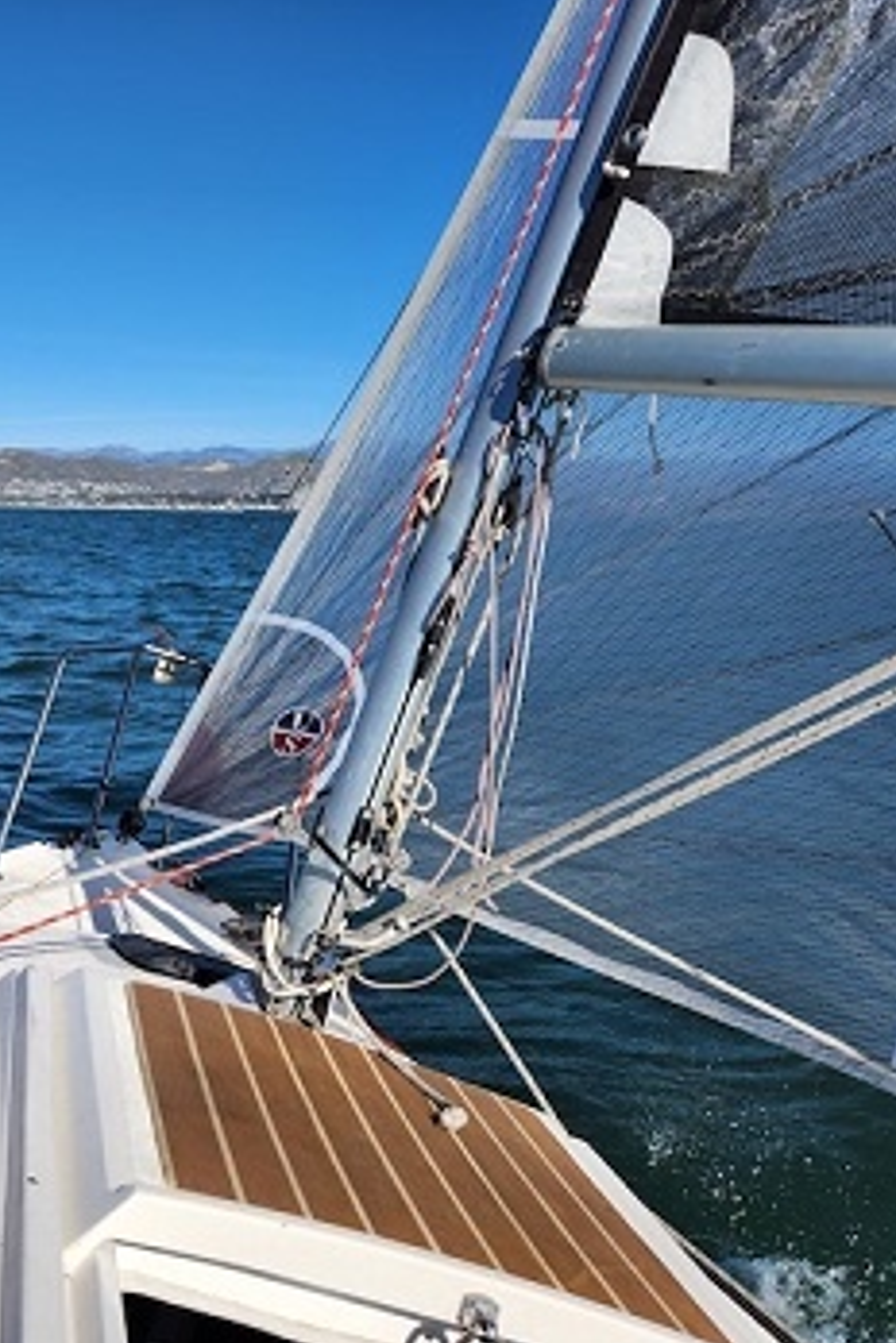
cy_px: 656
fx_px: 1232
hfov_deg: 37.7
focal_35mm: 33
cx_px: 116
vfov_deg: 57.2
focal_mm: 5.4
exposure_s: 1/3067
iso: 20
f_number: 1.8
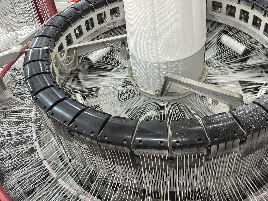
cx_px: 154
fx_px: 255
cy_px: 93
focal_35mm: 33
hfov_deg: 55.1
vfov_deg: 42.9
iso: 1600
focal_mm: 6.98
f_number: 1.4
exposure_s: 1/527
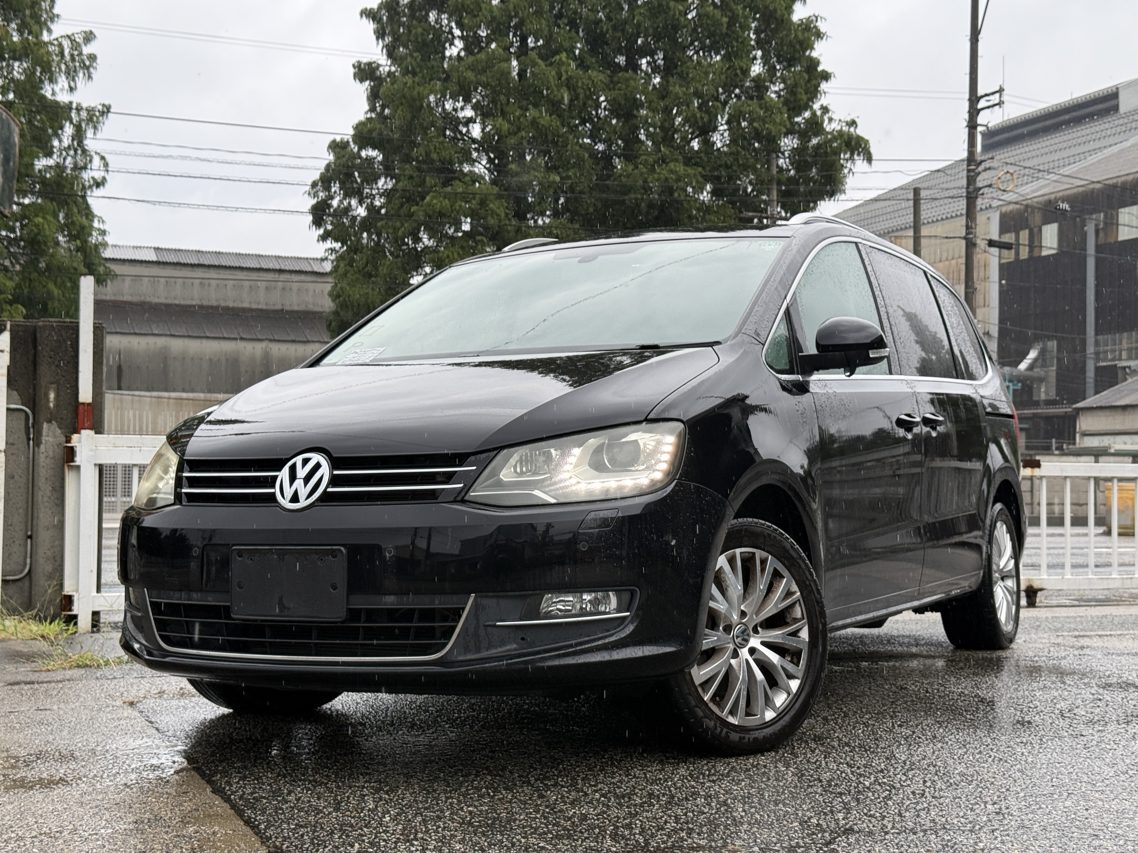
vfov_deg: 30.3
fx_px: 1578
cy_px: 426
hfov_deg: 39.7
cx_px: 569
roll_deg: -0.3
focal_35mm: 48
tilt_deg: +1.9
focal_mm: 6.76
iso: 64
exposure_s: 1/699
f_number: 1.78
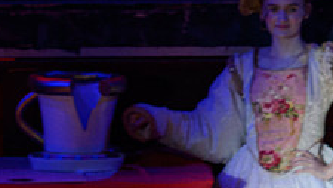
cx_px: 423
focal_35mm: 769
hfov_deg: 2.8
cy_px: 56
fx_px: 6796
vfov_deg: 1.6
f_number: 3.5
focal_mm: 105
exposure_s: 1/100
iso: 1000
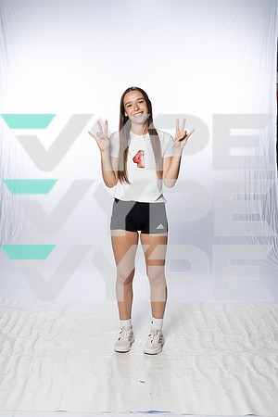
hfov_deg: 28.6
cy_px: 208
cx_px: 139
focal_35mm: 47
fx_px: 544
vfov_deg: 41.9
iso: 640
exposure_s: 1/250
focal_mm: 47
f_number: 8
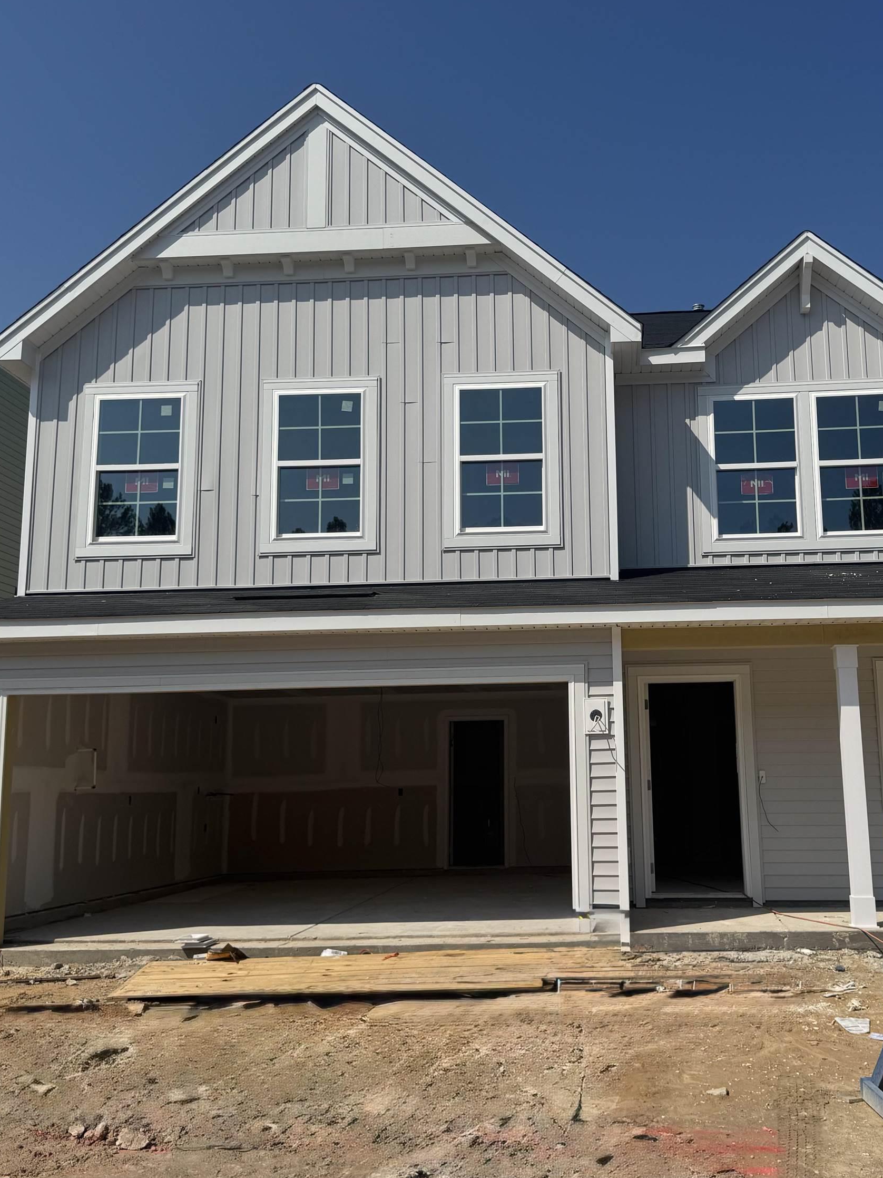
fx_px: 1122
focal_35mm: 33
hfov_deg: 42.5
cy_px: 593
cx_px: 567
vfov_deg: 55.3
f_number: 1.78
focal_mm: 6.76
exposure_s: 1/9009
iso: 80
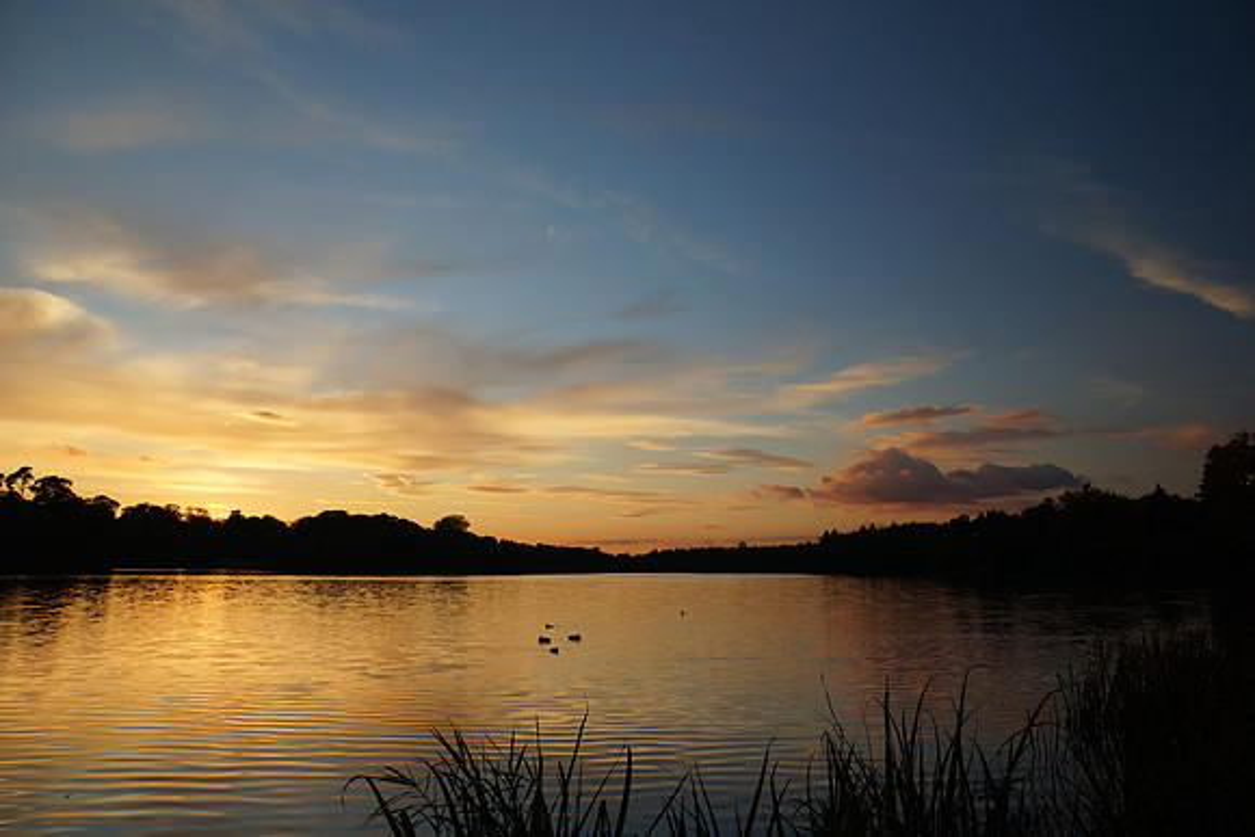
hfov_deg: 73.7
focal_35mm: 24
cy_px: 418
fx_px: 837
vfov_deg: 53.2
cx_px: 628
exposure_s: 1/60
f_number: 8
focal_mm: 16
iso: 125
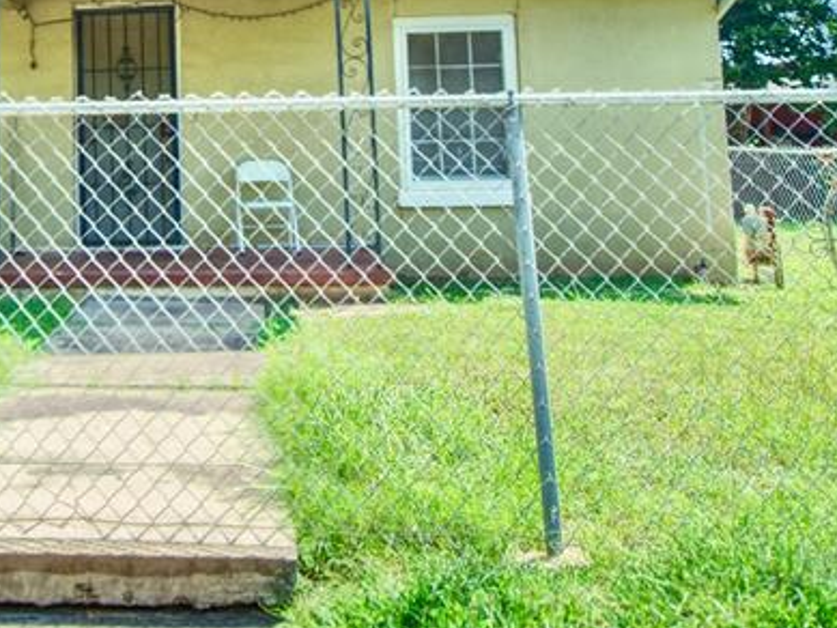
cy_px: 55
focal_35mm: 38
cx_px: 189
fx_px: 919
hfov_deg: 46.8
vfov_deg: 35.4
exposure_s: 1/400
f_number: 10
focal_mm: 10
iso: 640
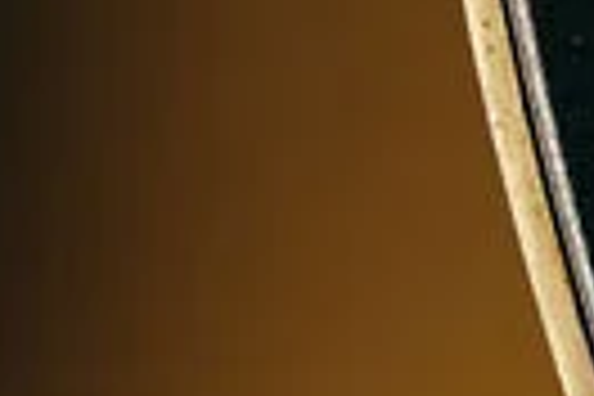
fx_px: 23874
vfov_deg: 0.9
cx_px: 2210
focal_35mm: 1447
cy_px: -340
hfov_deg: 1.4
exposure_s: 1/160
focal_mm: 35
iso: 200
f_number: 4
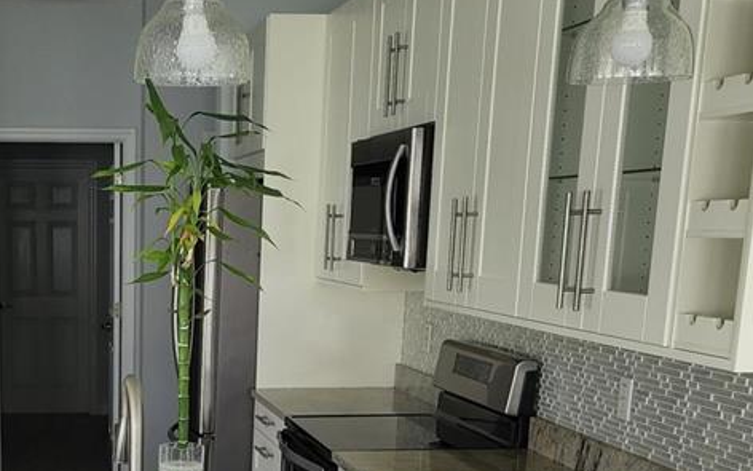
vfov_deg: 19.8
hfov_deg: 31.7
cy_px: 557
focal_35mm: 62
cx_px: 105
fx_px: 1272
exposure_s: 1/180
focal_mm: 6.4
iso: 80
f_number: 1.8
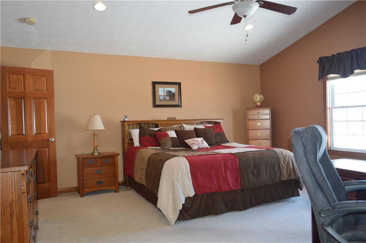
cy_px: 122
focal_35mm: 27
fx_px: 274
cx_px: 183
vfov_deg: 47.8
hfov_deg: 67.4
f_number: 3.5
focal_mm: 18
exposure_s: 1/60
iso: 450
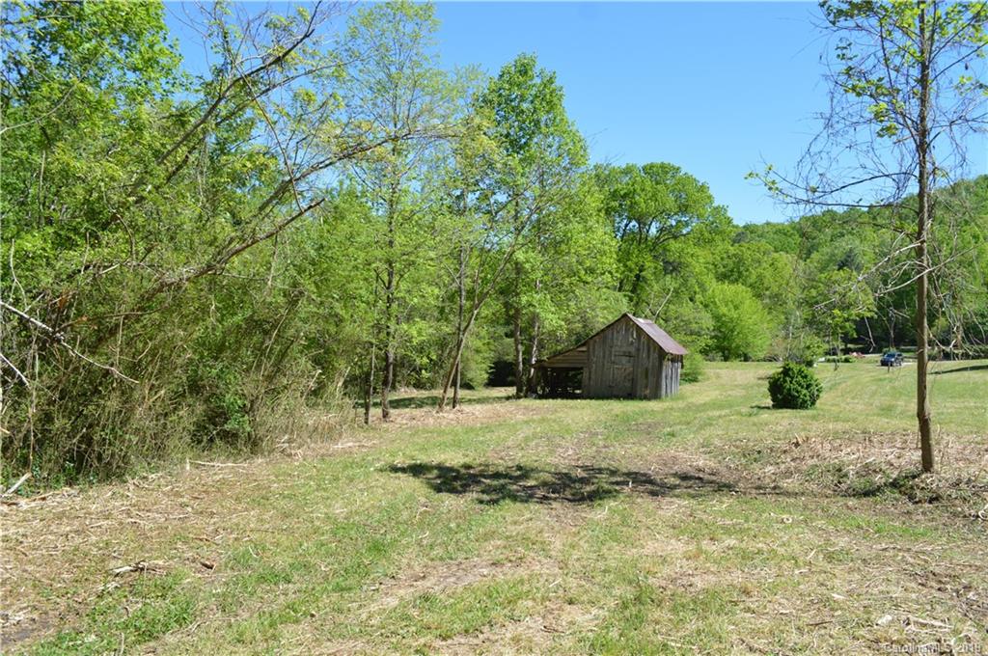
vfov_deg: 47.8
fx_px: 740
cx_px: 494
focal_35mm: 27
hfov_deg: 67.4
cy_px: 328
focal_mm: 18
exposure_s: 1/200
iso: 100
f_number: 7.1
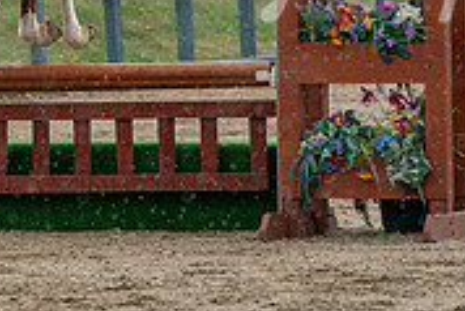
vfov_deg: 2.4
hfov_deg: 3.5
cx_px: -118
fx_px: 7536
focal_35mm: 583
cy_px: -182
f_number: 5.6
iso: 1600
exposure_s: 1/1250
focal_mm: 179
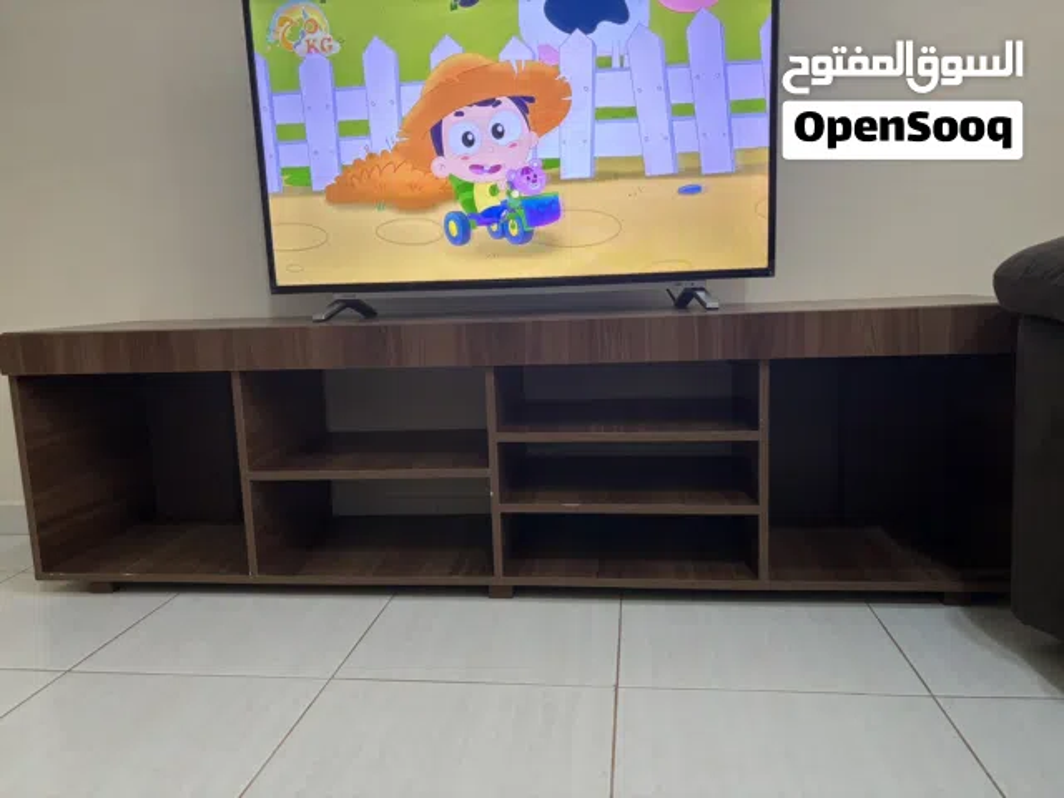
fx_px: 799
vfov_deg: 53.1
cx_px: 532
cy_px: 399
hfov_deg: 67.3
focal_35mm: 26
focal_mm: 5.96
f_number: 1.6
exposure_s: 1/50
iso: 250
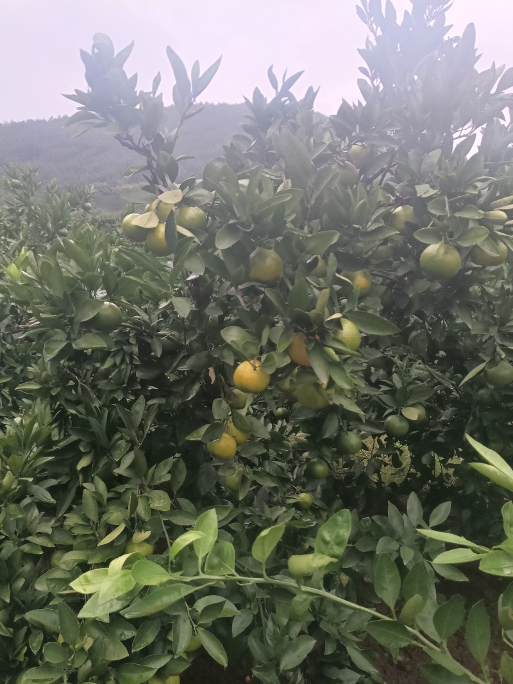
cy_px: 342
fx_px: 534
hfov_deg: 51.3
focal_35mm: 27
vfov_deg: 65.3
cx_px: 256
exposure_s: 1/100
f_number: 1.8
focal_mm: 3.61
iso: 125
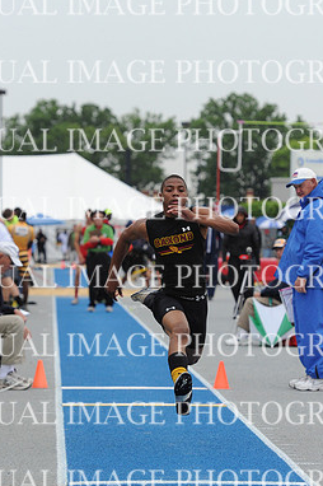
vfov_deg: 9.4
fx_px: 2966
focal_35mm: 220
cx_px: 167
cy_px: 242
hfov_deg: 6.2
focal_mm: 145
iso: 1600
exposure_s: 1/2000
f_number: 5
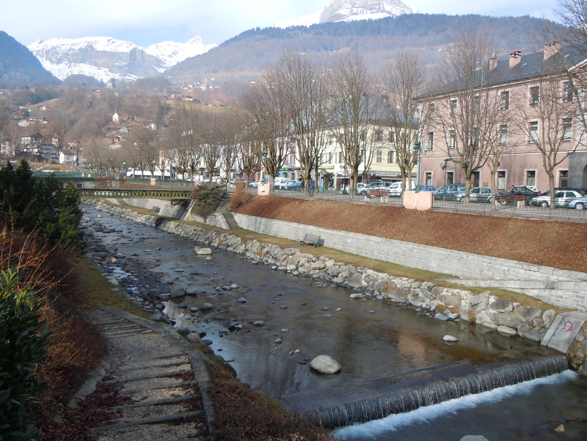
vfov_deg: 46.8
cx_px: 294
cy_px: 220
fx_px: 509
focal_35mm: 30
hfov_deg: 60.0
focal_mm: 5.4
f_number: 3.5
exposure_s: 1/400
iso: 100
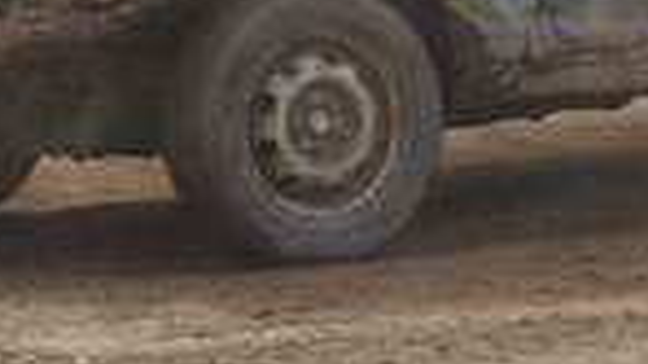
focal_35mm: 408
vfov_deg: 3.0
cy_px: -149
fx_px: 7005
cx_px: 666
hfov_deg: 5.3
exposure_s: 1/640
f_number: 5
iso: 200
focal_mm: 60
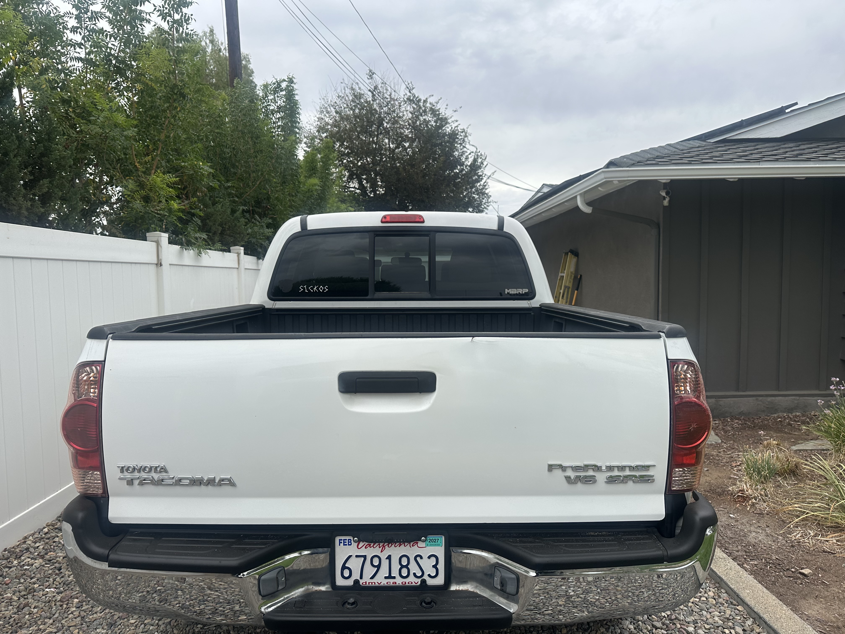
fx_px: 586
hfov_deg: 71.6
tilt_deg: -3.5
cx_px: 422
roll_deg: +0.3
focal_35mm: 24
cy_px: 317
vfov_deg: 56.8
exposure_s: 1/2525
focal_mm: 6.86
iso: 80
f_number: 1.78
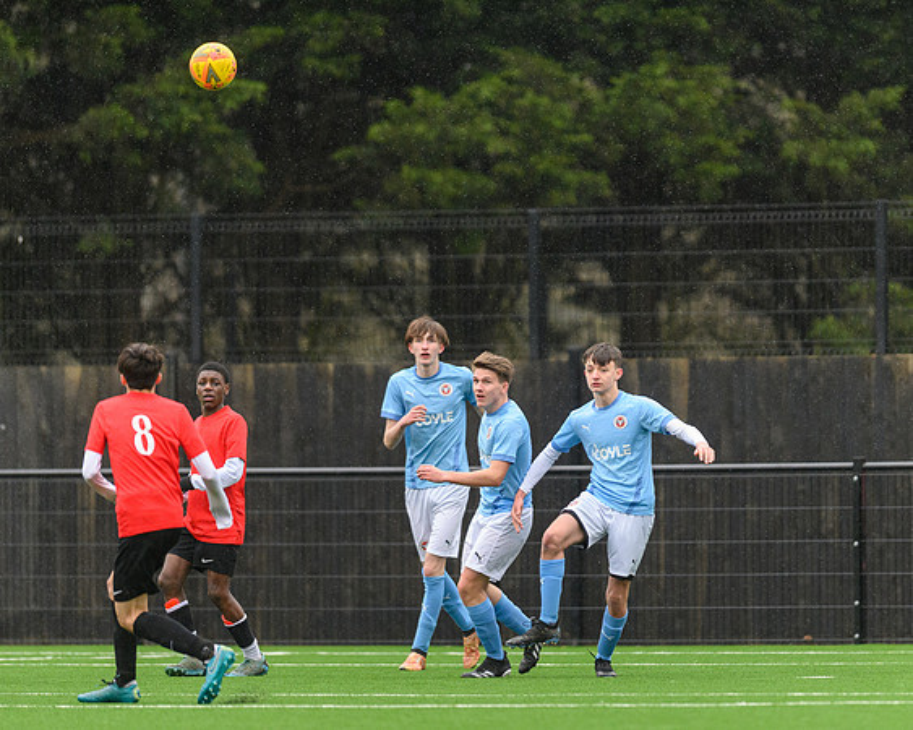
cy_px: 439
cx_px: 550
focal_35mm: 556
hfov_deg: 3.5
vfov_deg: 2.8
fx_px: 15010
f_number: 2.8
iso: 3200
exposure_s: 1/2000
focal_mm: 400
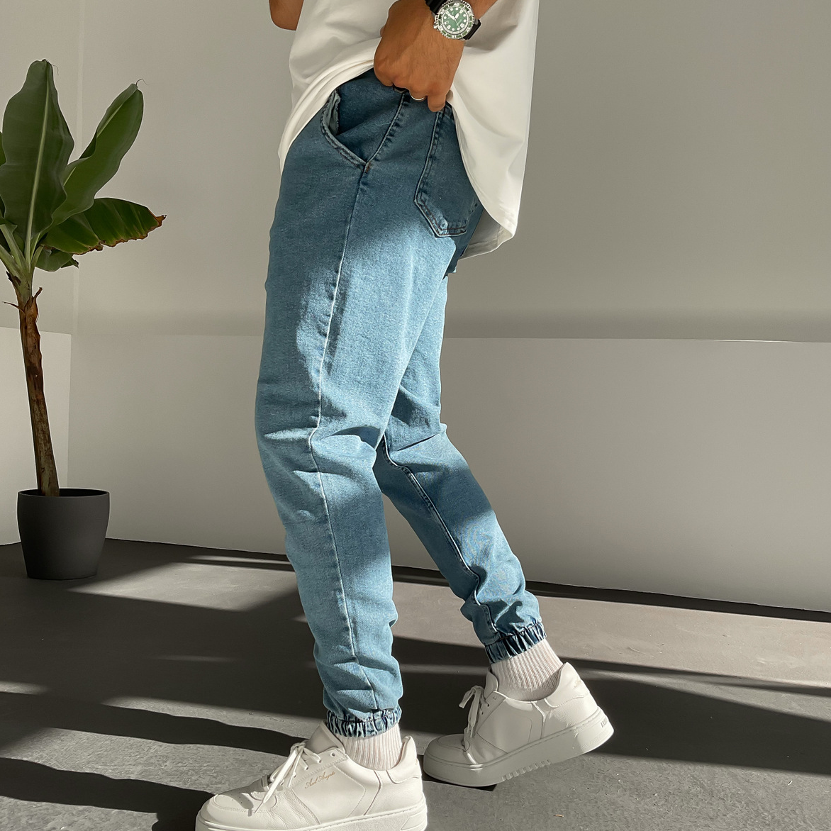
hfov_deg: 47.2
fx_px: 951
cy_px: 449
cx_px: 419
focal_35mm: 35
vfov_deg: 47.2
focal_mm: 3
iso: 16
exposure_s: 1/600
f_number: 1.8
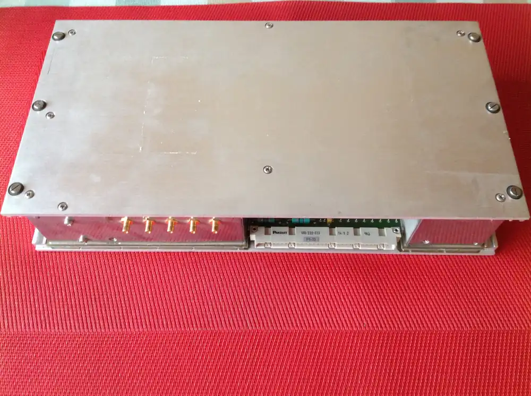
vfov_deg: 40.6
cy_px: 198
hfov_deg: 52.7
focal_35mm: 35
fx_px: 536
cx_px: 266
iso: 200
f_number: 2.4
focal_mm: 4.28
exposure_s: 1/15
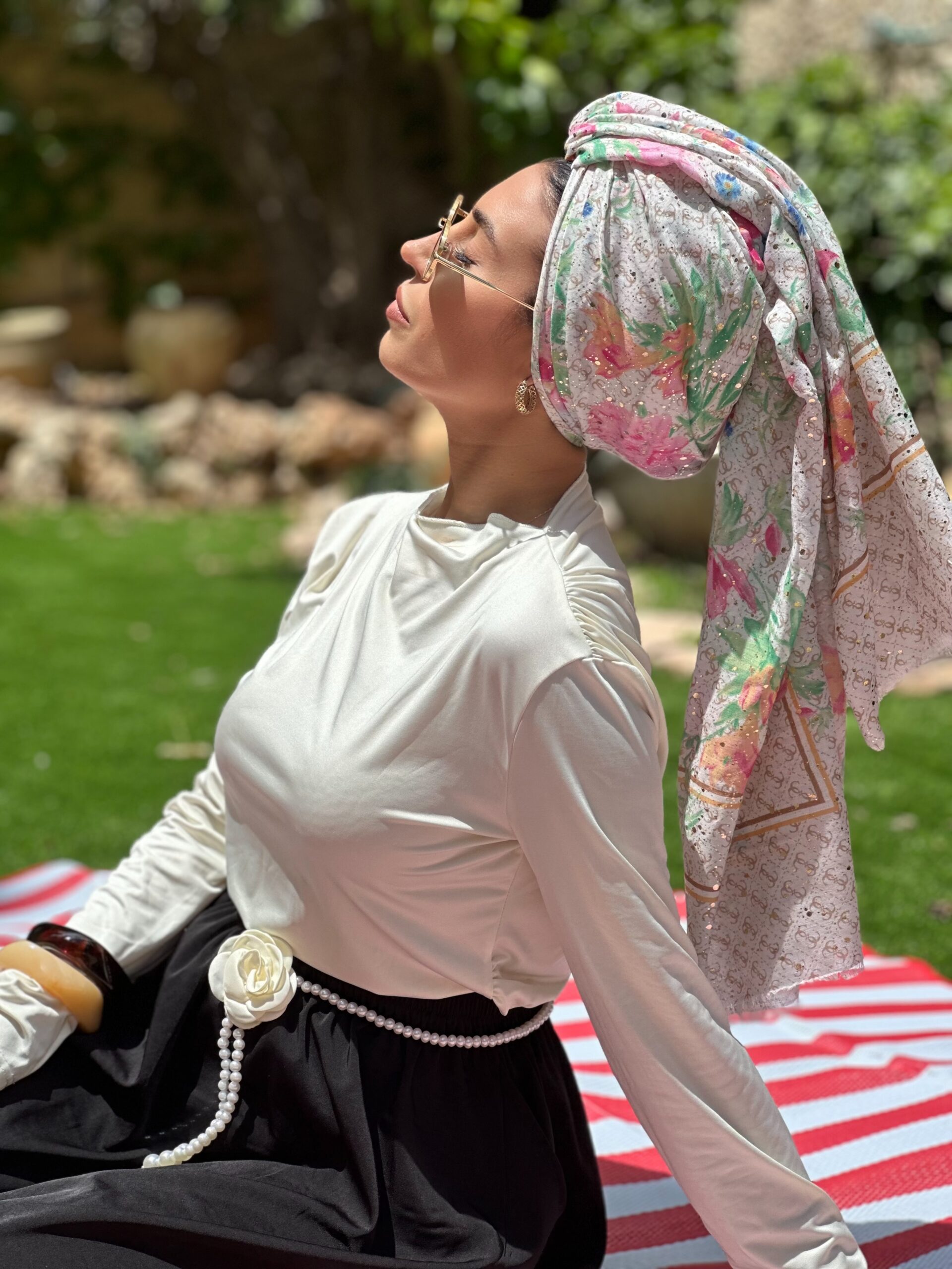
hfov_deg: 19.1
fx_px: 2824
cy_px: 634
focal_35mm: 77
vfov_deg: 25.3
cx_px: 476
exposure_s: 1/612
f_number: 2.8
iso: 32
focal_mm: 9
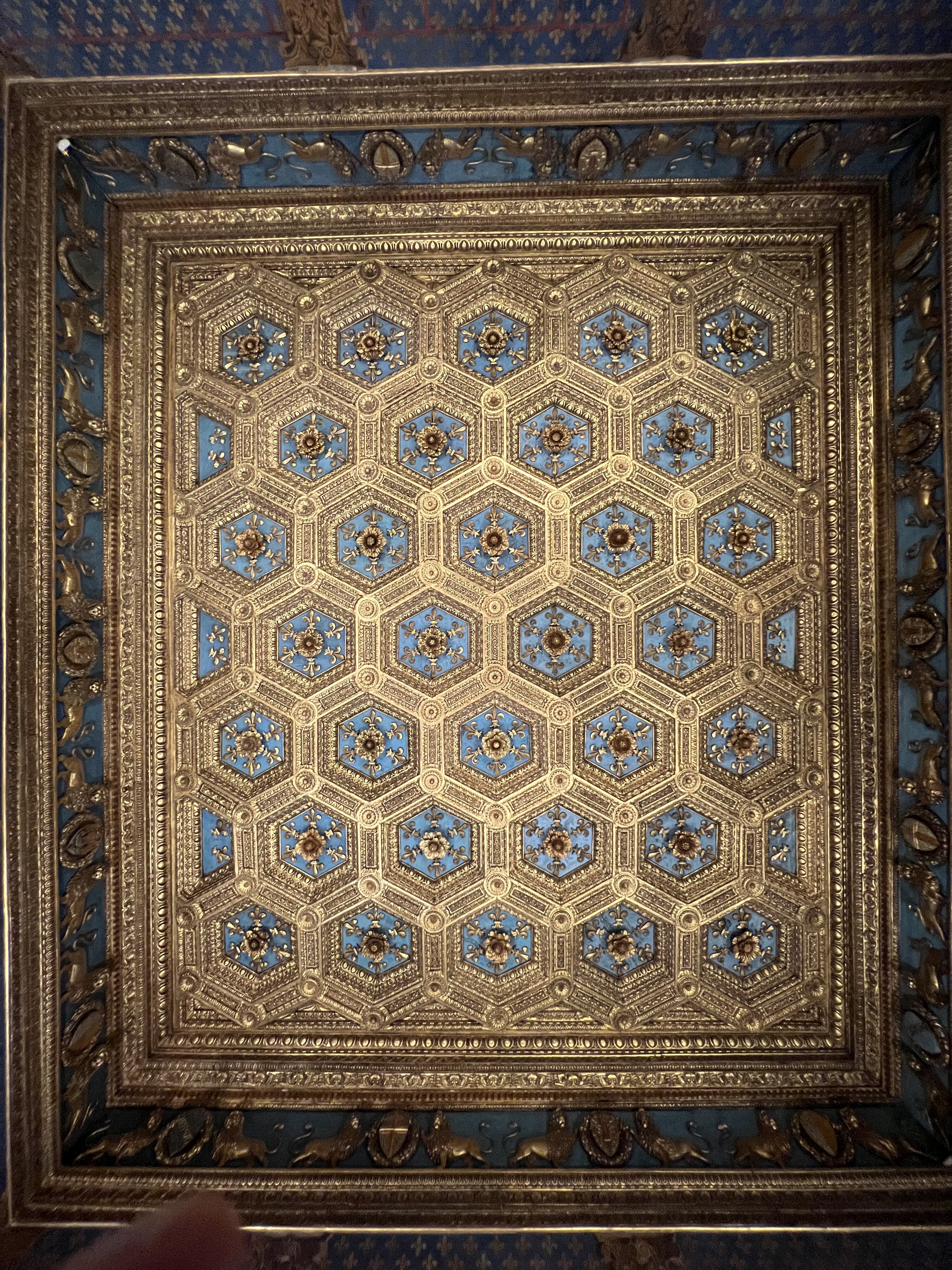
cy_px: 635
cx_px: 476
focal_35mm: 13
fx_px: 477
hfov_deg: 89.9
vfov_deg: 106.2
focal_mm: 1.57
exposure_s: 1/50
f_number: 1.8
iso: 500
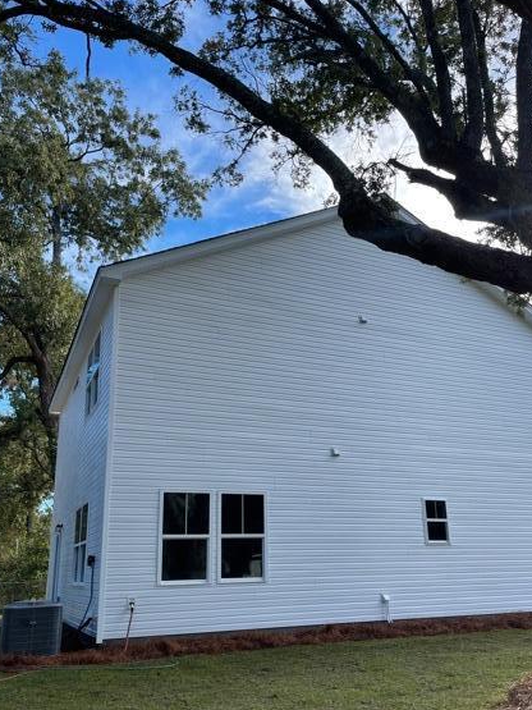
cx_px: 293
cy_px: 404
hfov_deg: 46.7
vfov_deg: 59.7
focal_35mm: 30
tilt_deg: +15.5
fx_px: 615
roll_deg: +0.8
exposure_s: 1/1024
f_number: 1.6
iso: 32
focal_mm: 4.2
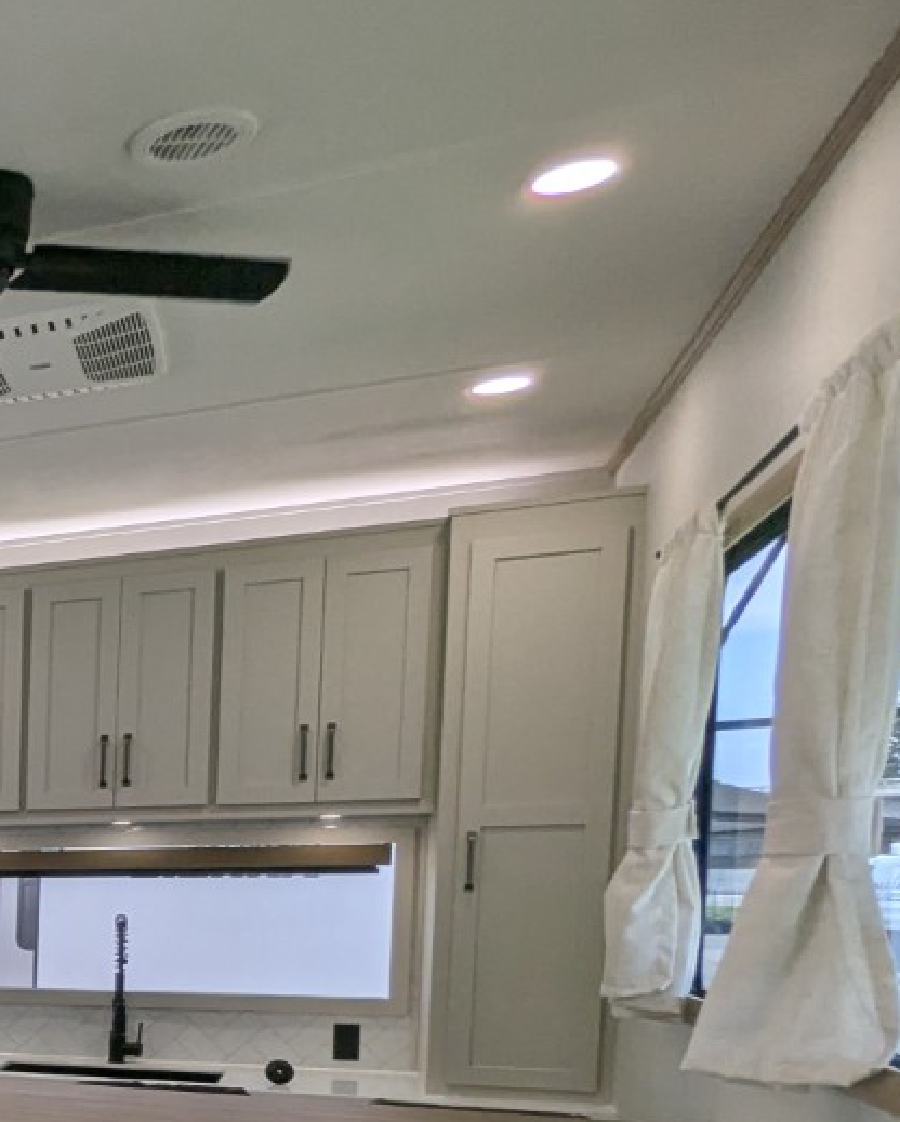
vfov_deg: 40.6
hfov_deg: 25.4
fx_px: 1397
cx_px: -501
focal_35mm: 42
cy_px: 1003
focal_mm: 2.35
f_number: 2.2
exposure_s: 1/238
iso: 46
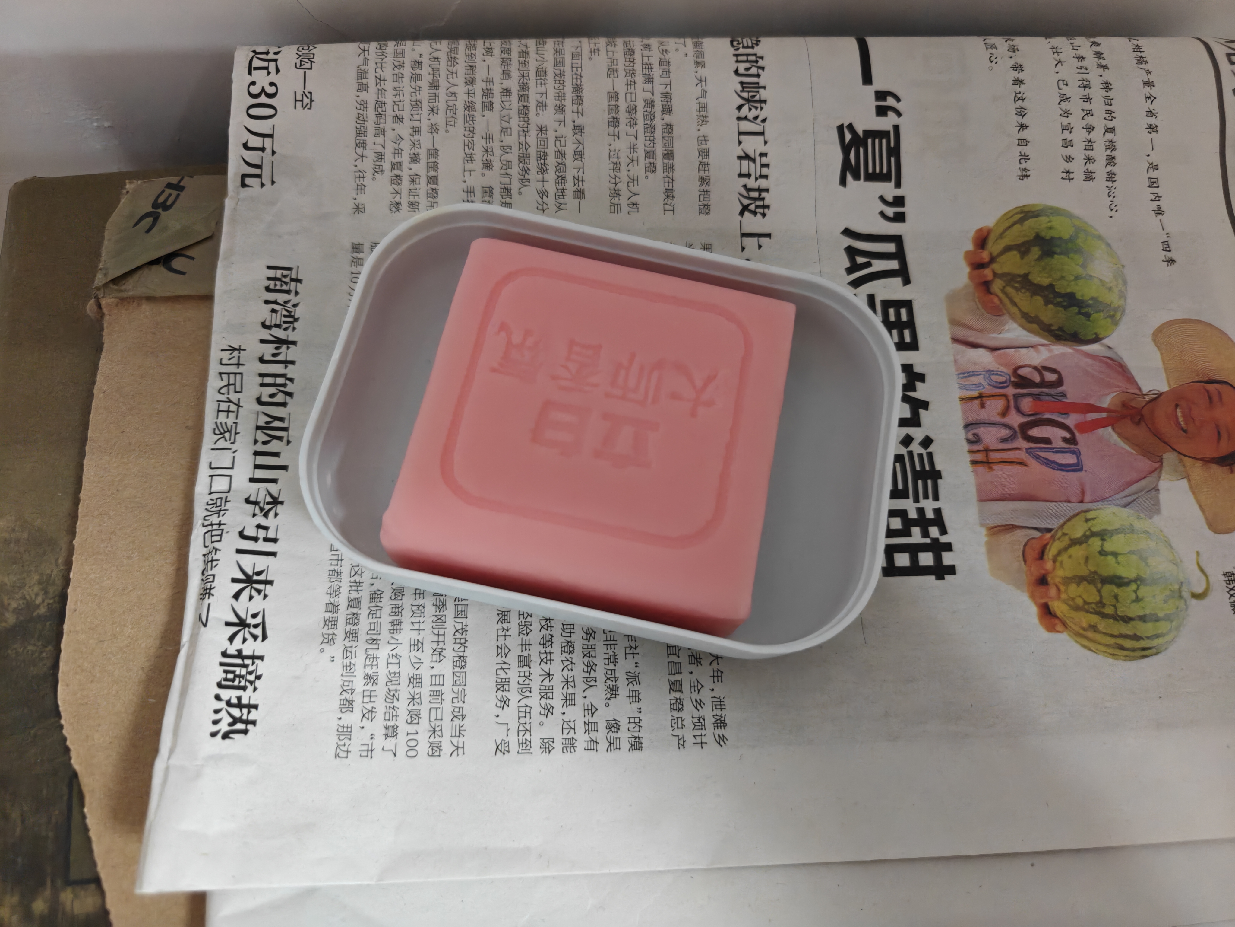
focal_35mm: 23
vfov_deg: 58.9
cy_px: 464
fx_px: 821
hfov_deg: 73.9
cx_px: 618
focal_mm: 6.06
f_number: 1.6
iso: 2000
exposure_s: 1/100
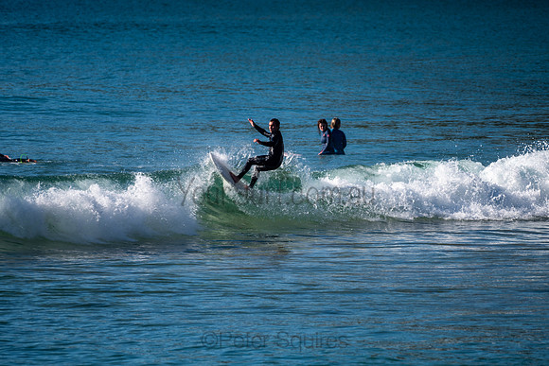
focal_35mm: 599
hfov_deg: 3.4
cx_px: 281
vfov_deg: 2.3
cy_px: 179
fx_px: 9130
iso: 31
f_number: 5.6
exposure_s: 1/320
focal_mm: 500
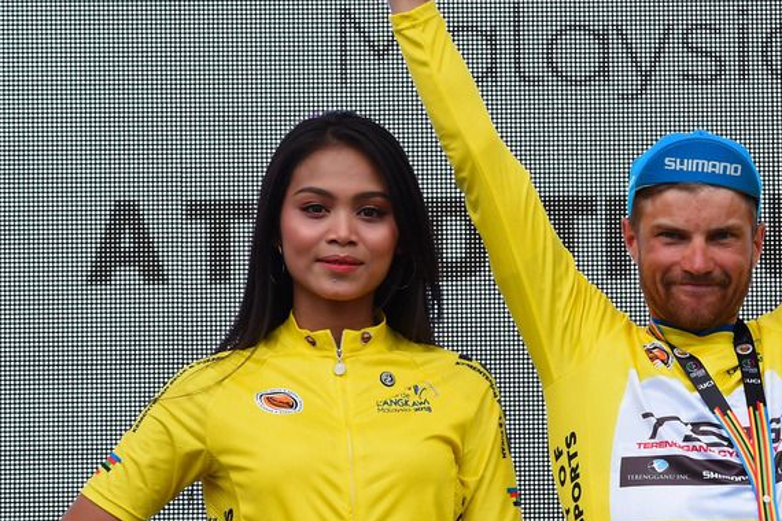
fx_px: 8449
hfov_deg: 5.3
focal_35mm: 389
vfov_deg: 3.5
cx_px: 687
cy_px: 261
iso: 1000
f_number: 7.1
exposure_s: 1/1000
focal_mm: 185
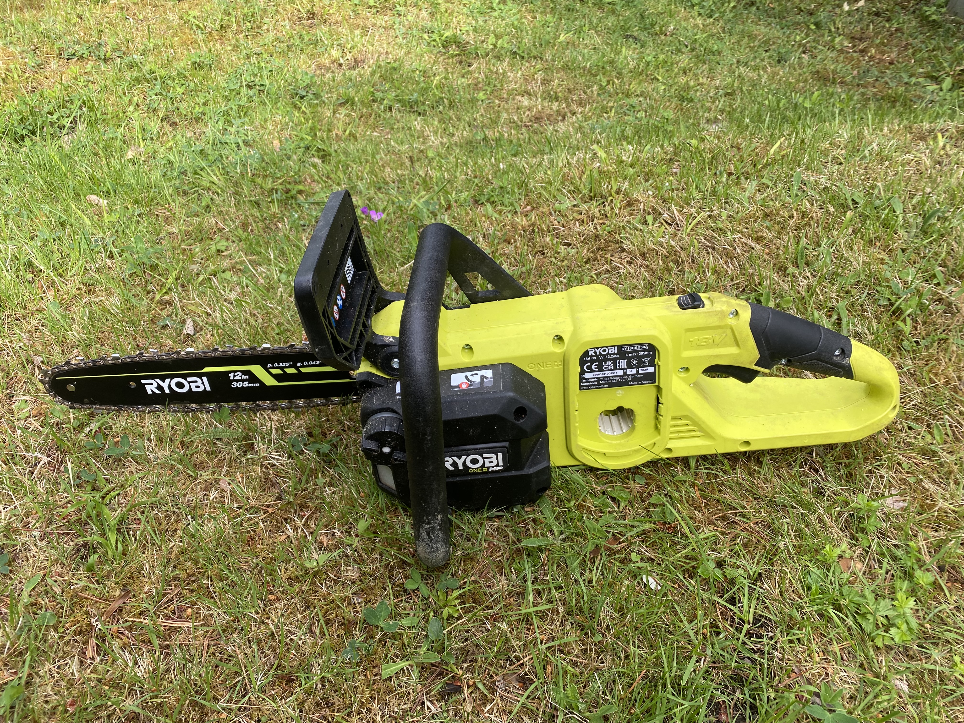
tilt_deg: -44.7
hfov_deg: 67.3
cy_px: 362
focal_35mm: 26
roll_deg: -7.5
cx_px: 482
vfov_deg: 53.1
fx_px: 724
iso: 32
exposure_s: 1/517
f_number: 1.8
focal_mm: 4.25
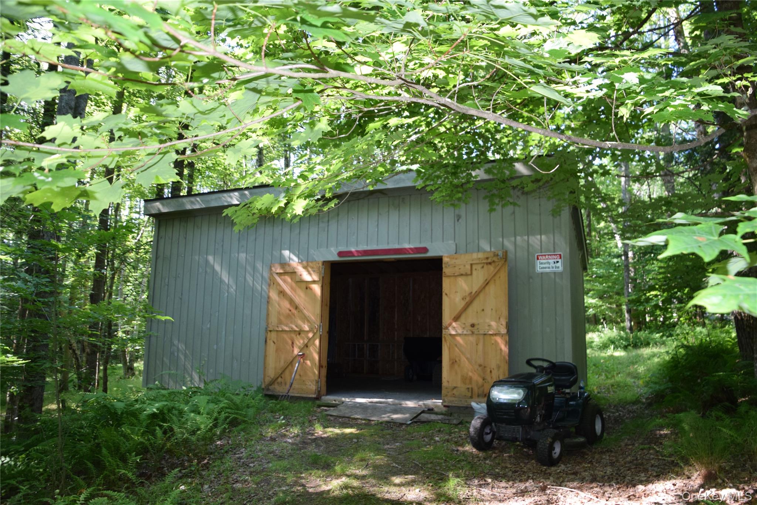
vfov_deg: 53.1
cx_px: 378
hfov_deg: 73.7
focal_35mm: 24
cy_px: 252
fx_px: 505
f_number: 5.6
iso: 800
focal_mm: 16
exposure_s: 1/125
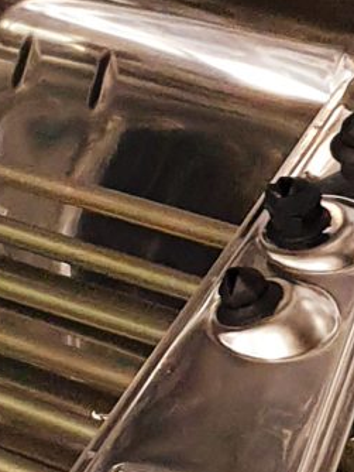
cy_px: 244
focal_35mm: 199
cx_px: 162
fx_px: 2710
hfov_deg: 7.5
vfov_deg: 9.9
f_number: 1.5
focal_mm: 4.3
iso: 320
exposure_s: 1/33
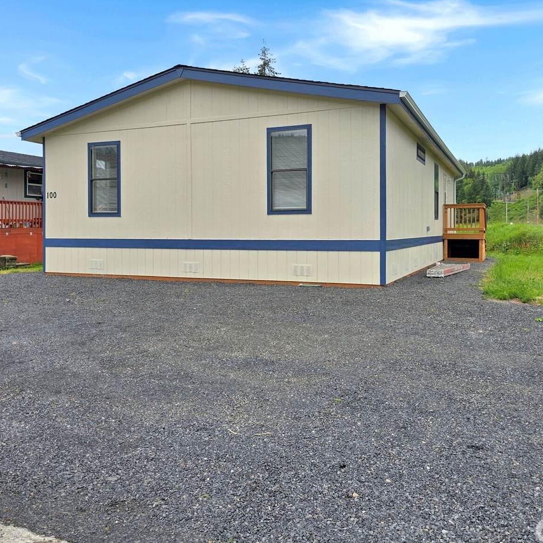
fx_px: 497
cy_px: 269
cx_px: 283
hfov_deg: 57.3
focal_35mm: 28
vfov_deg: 57.3
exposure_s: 1/554
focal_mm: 6.3
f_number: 1.7
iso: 12
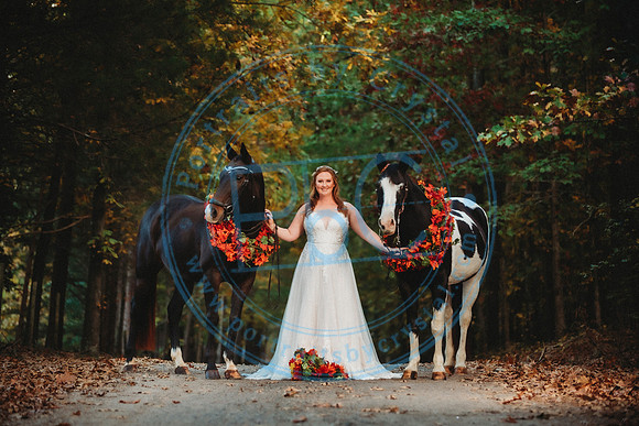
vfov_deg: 11.9
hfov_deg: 17.7
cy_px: 220
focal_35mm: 115
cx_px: 306
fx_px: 2049
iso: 400
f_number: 2.8
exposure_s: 1/320
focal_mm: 110
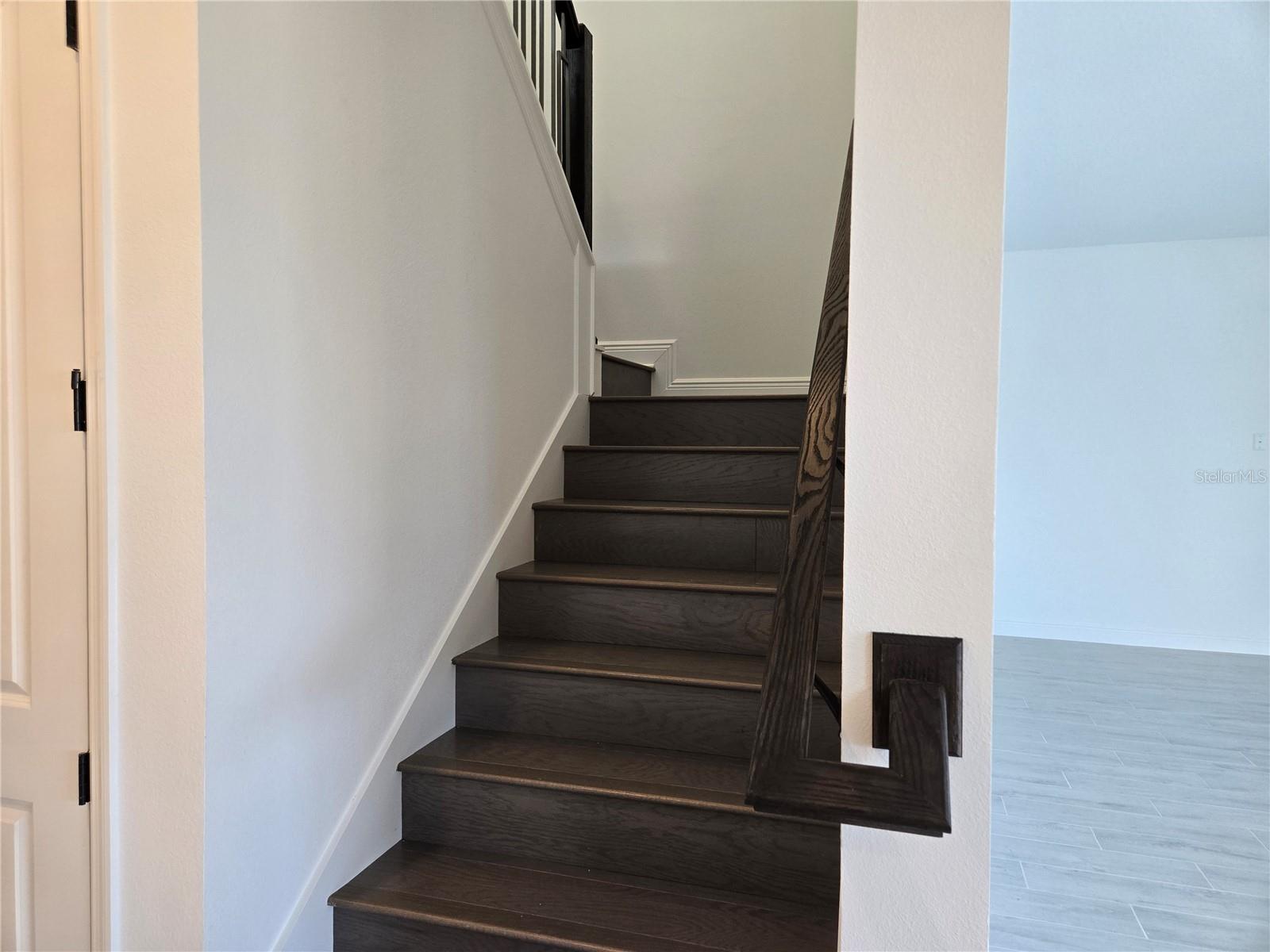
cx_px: 635
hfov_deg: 73.9
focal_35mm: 23
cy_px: 476
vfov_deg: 58.9
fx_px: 844
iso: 160
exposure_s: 1/120
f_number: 1.8
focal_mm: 5.4
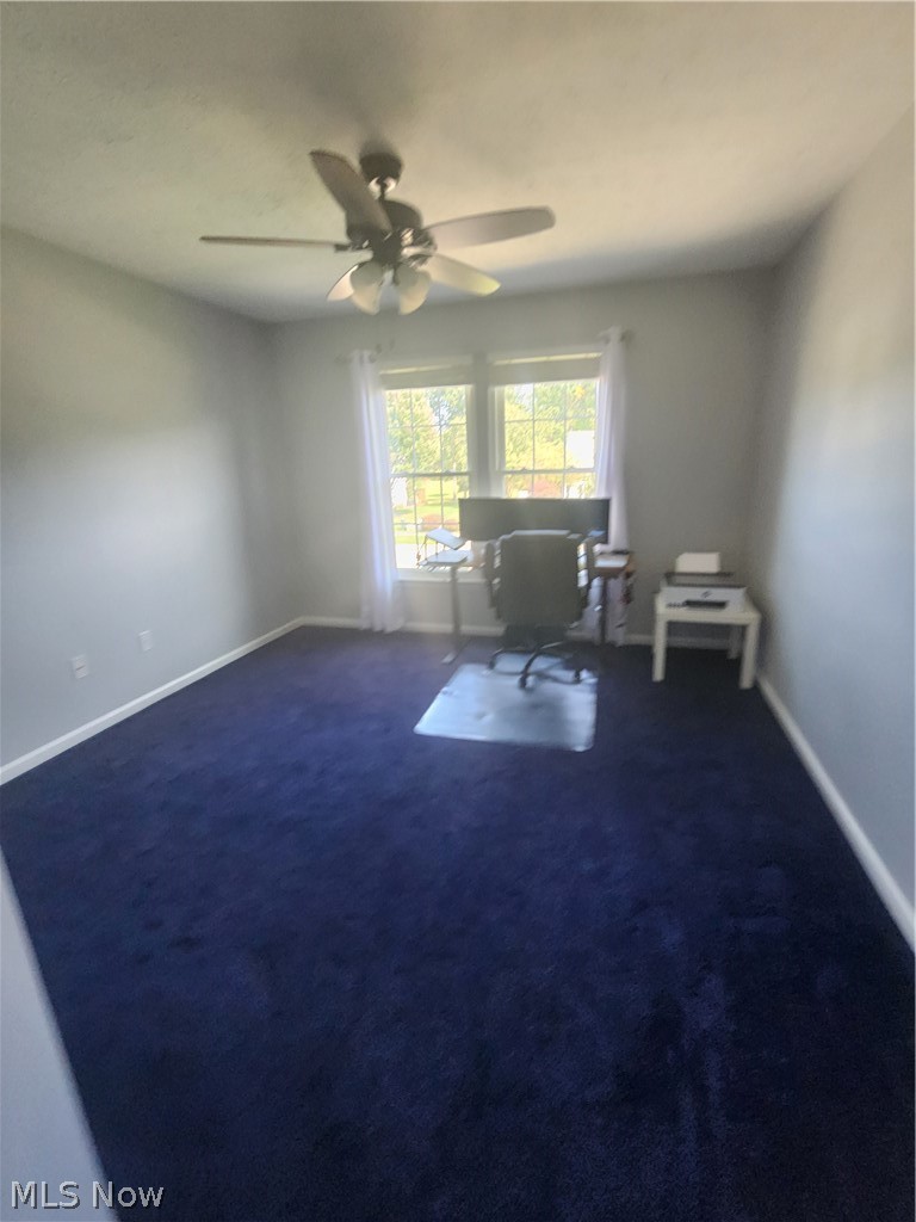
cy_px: 611
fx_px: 459
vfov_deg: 106.2
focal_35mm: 13
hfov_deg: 89.9
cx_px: 458
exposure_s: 1/60
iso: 200
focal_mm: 2.2
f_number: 2.2
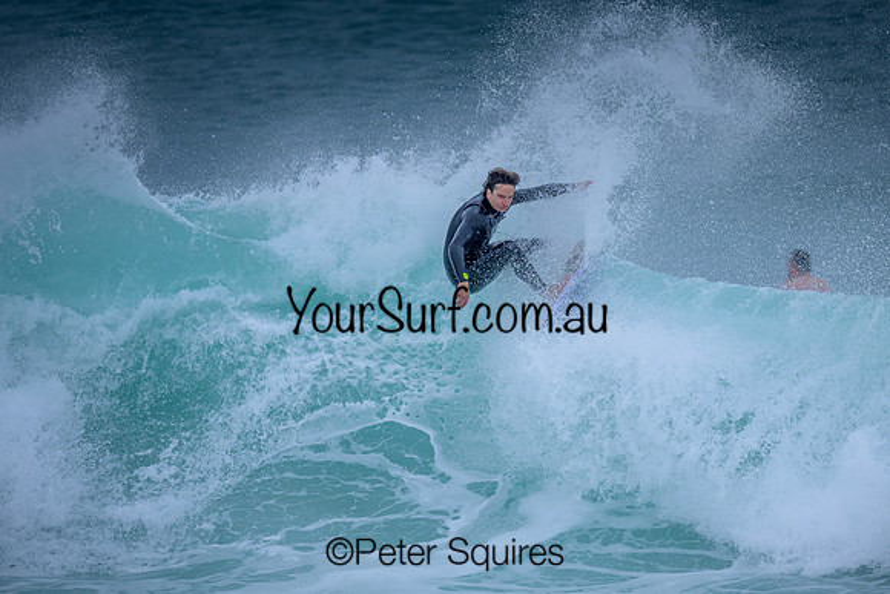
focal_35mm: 1018
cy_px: 363
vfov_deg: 1.4
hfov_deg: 2.0
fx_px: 25168
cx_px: 491
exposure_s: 1/2000
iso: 1000
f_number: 6.3
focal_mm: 800
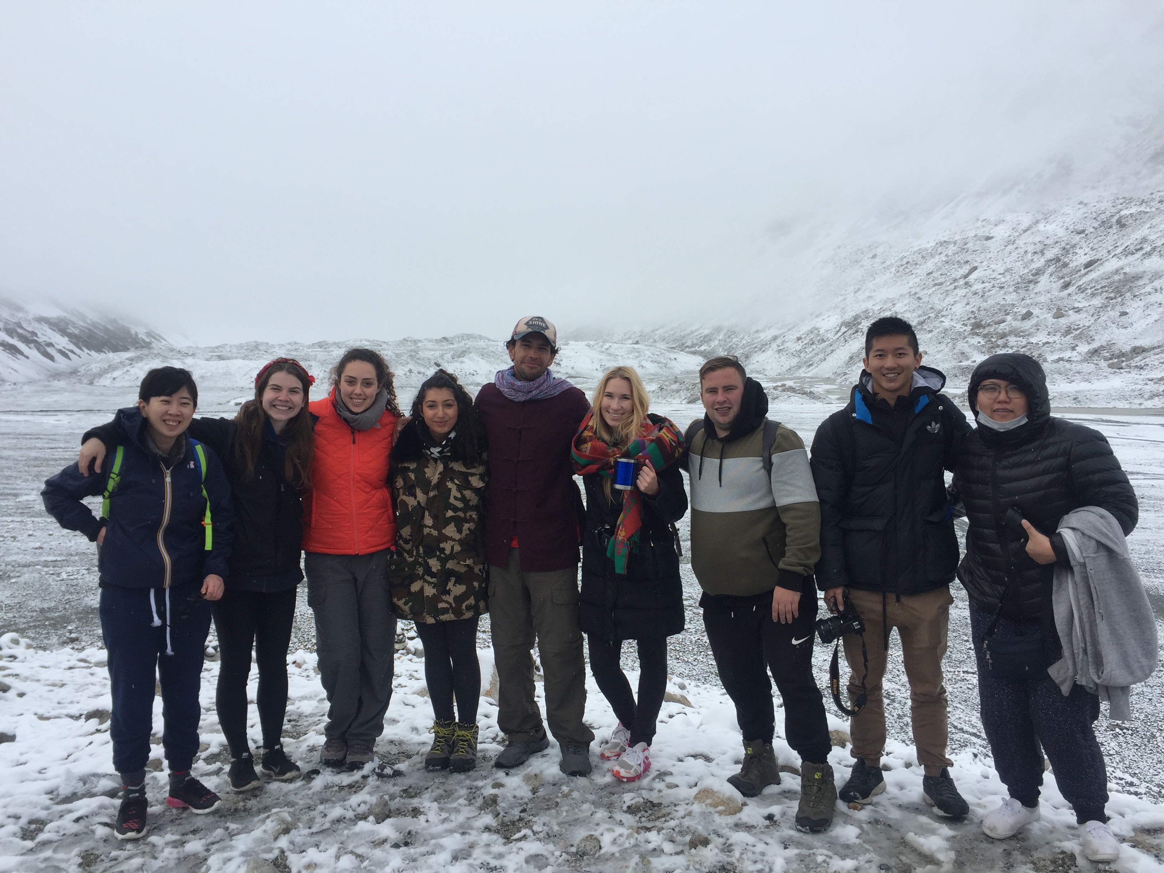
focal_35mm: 29
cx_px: 582
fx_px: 975
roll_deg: +1.9
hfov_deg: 61.7
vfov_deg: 48.2
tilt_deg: -4.4
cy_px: 436
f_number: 2.2
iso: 32
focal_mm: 4.15
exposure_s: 1/1319
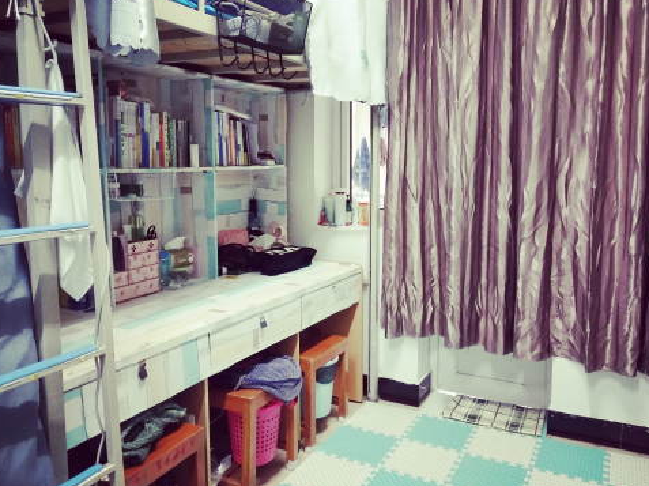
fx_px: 562
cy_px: 229
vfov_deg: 46.7
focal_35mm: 30
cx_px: 332
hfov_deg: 60.0
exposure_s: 1/14.3
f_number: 2
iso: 640
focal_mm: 3.88
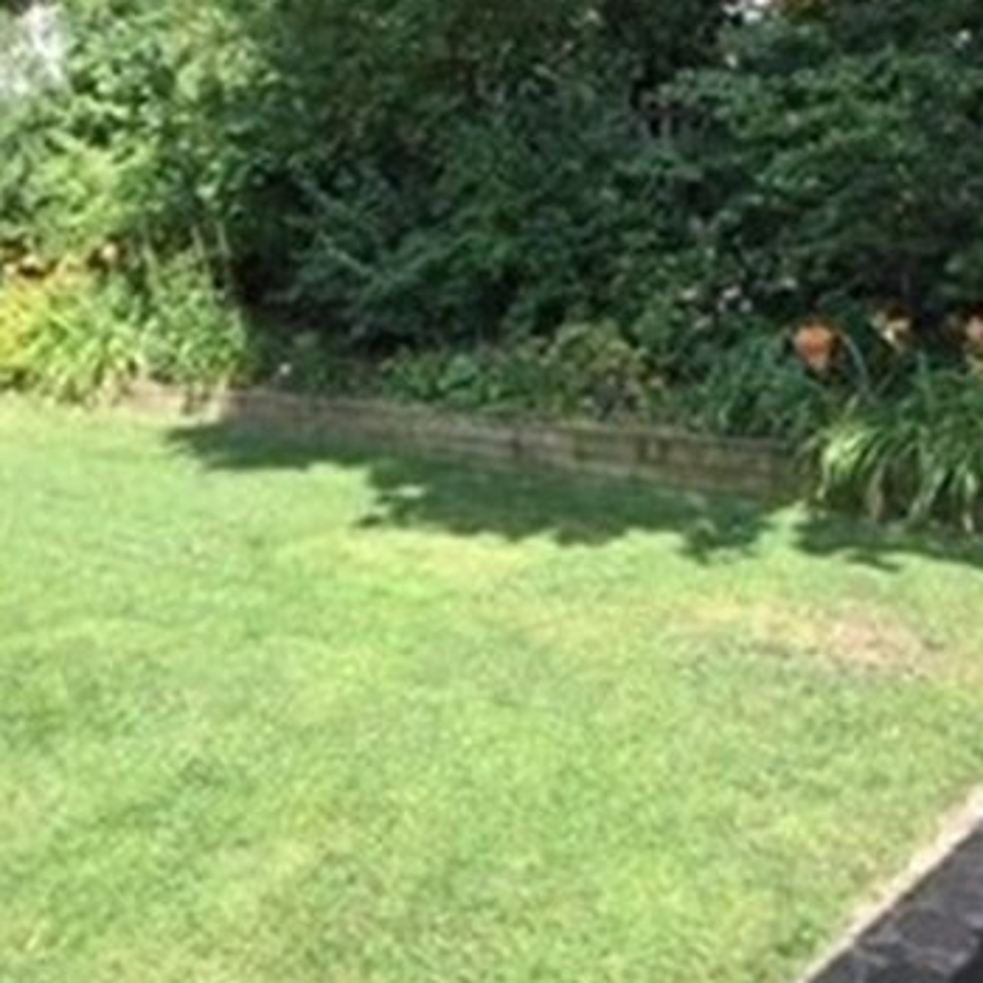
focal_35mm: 44
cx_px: 550
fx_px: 1414
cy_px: 433
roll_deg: +0.9
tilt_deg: -8.9
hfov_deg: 38.3
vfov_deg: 38.3
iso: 32
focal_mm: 4.15
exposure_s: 1/439
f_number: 2.2
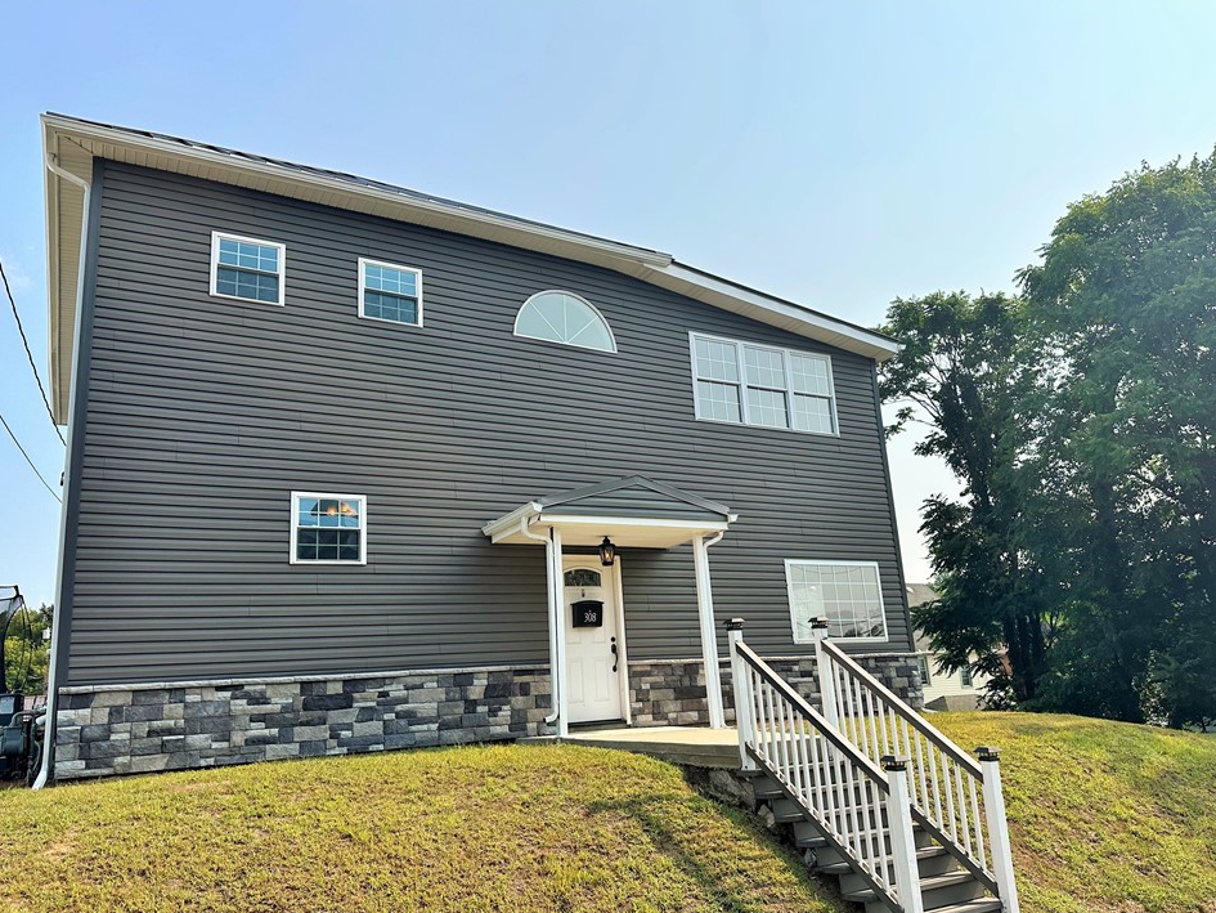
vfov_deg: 53.0
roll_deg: +4.7
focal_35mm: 26
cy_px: 482
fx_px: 913
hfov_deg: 67.3
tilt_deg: +14.7
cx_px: 636
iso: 80
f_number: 1.78
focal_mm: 6.86
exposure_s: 1/5525
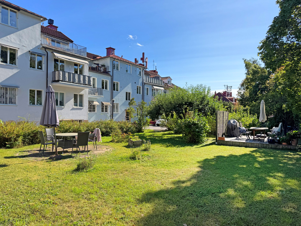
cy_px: 113
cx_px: 150
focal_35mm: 24
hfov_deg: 71.6
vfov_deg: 56.8
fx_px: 209
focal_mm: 6.76
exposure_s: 1/4049
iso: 80
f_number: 1.78
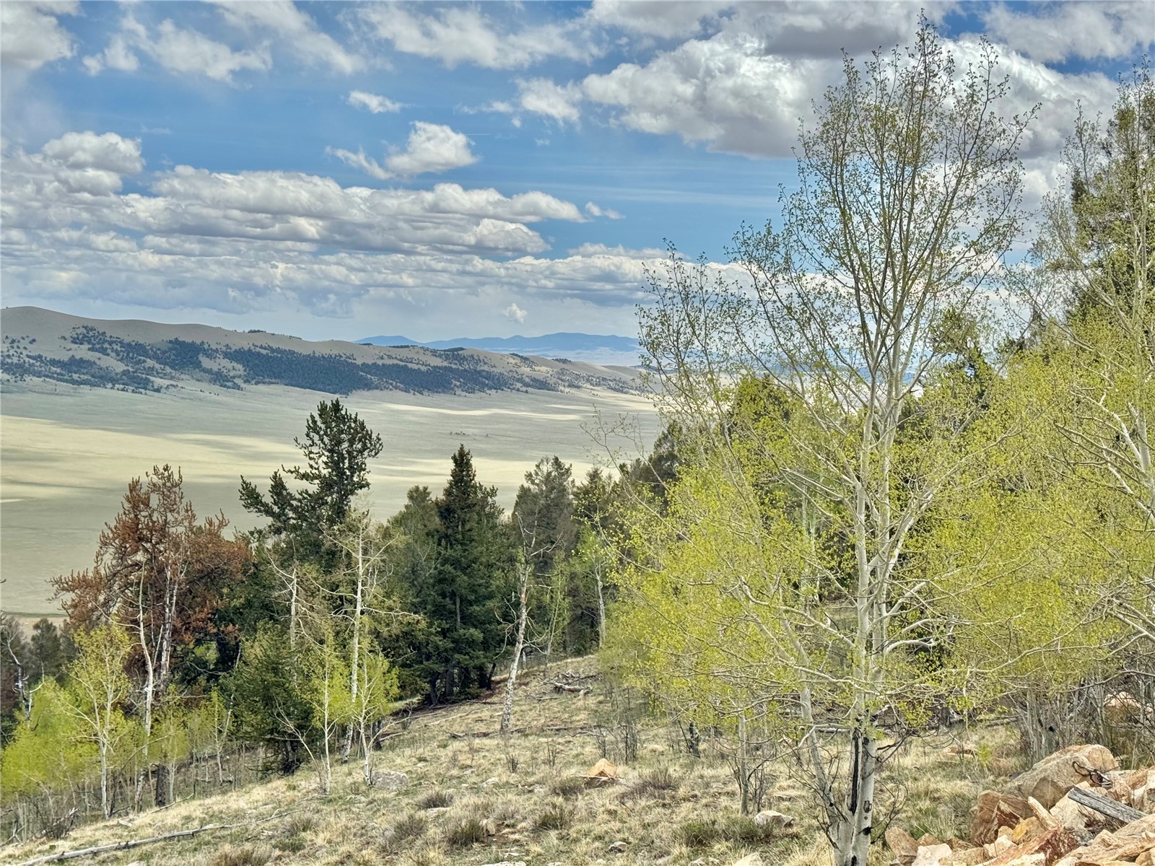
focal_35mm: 48
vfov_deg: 30.3
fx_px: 1602
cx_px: 578
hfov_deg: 39.7
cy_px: 433
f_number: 1.78
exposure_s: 1/7937
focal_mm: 6.76
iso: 64
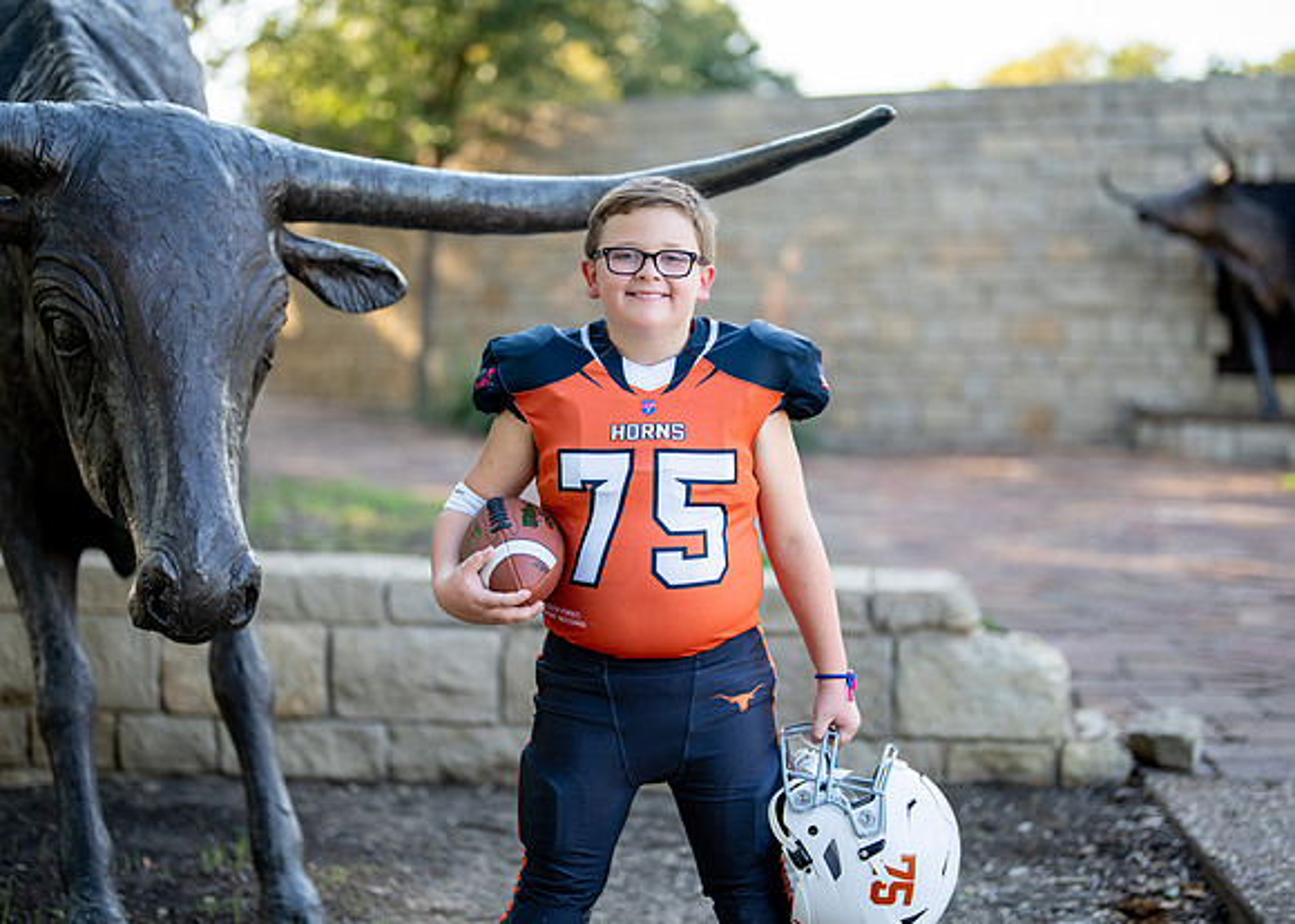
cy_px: 454
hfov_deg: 33.5
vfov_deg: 24.2
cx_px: 634
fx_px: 2152
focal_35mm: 59
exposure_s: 1/1600
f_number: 1.2
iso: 200
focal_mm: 50
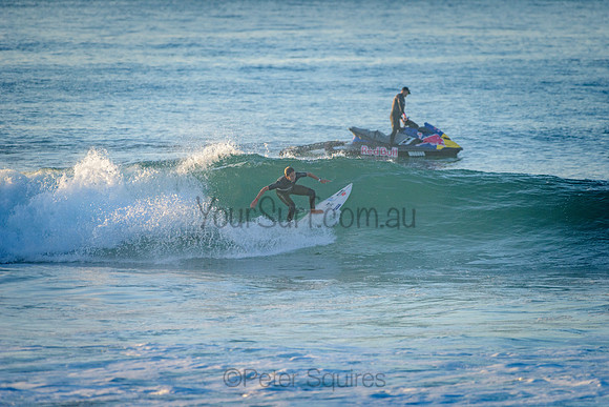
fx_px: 8460
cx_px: 304
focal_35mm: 500
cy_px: 204
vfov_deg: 2.8
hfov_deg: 4.1
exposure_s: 1/2000
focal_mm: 500
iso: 560
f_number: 5.6
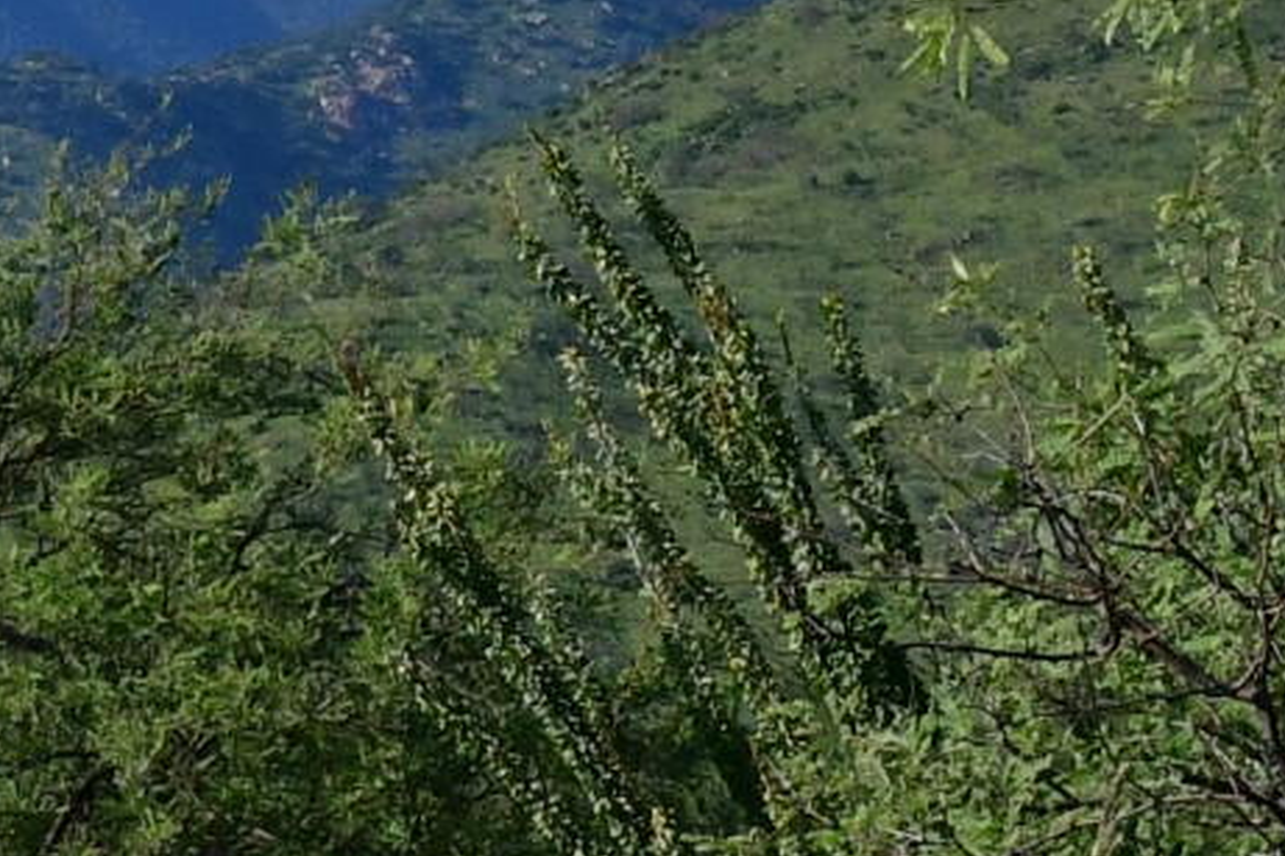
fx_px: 19053
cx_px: -622
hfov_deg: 3.8
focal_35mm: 534
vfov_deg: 2.6
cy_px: 374
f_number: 13
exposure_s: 1/1250
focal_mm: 55
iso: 800
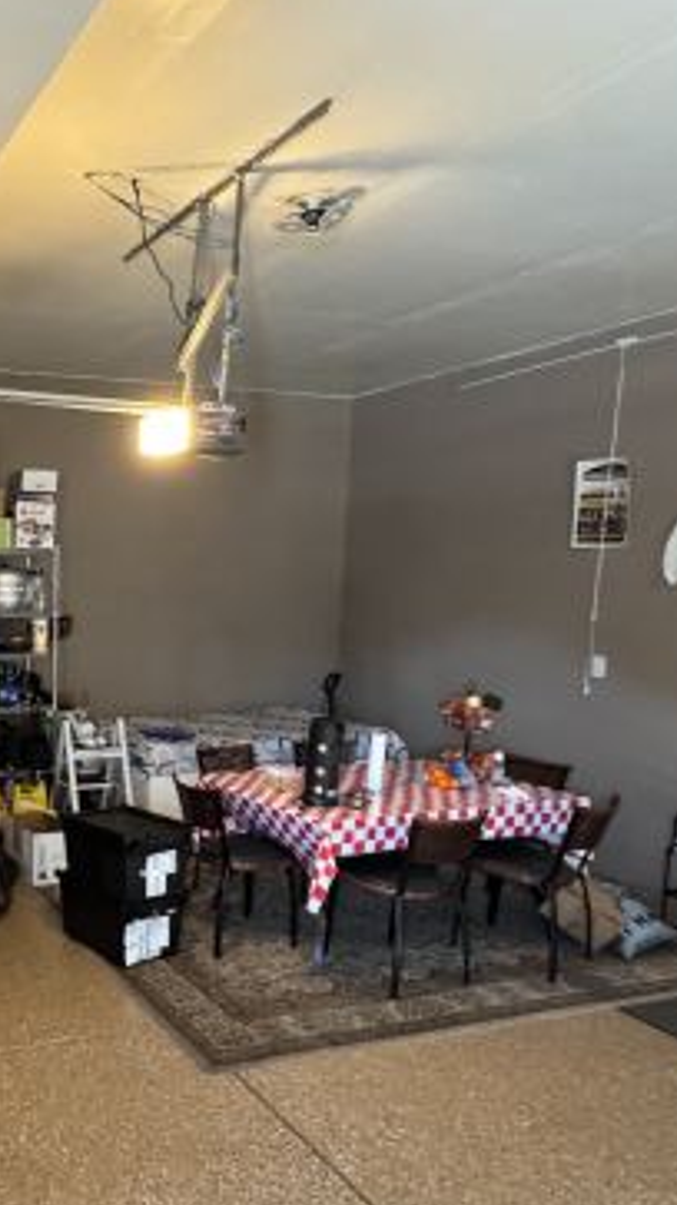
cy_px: 681
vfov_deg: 67.7
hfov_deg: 36.5
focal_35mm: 28
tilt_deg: -6.6
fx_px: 894
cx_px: -25
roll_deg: -0.8
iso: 1000
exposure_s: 1/40
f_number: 2.2
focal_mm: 2.22
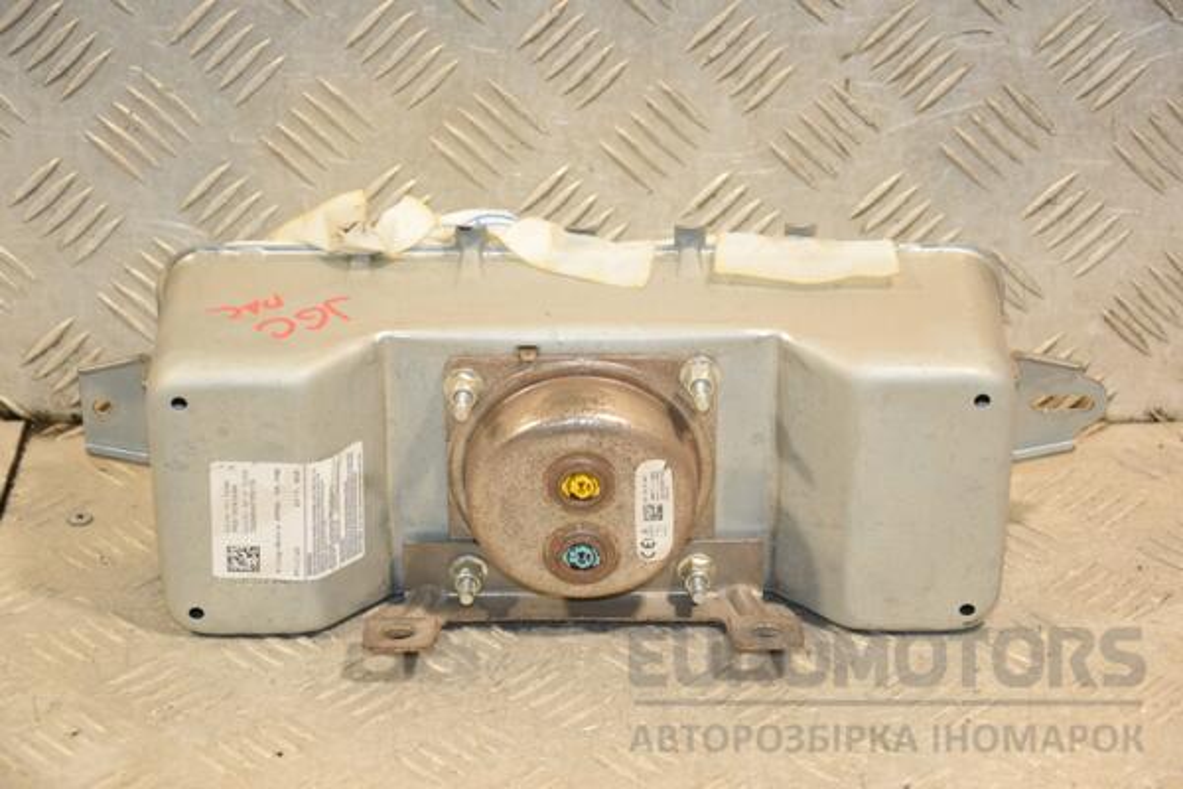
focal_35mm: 105
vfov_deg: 13.0
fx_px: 3450
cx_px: 592
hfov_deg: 19.5
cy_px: 394
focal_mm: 70
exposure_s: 1/200
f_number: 5.6
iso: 800
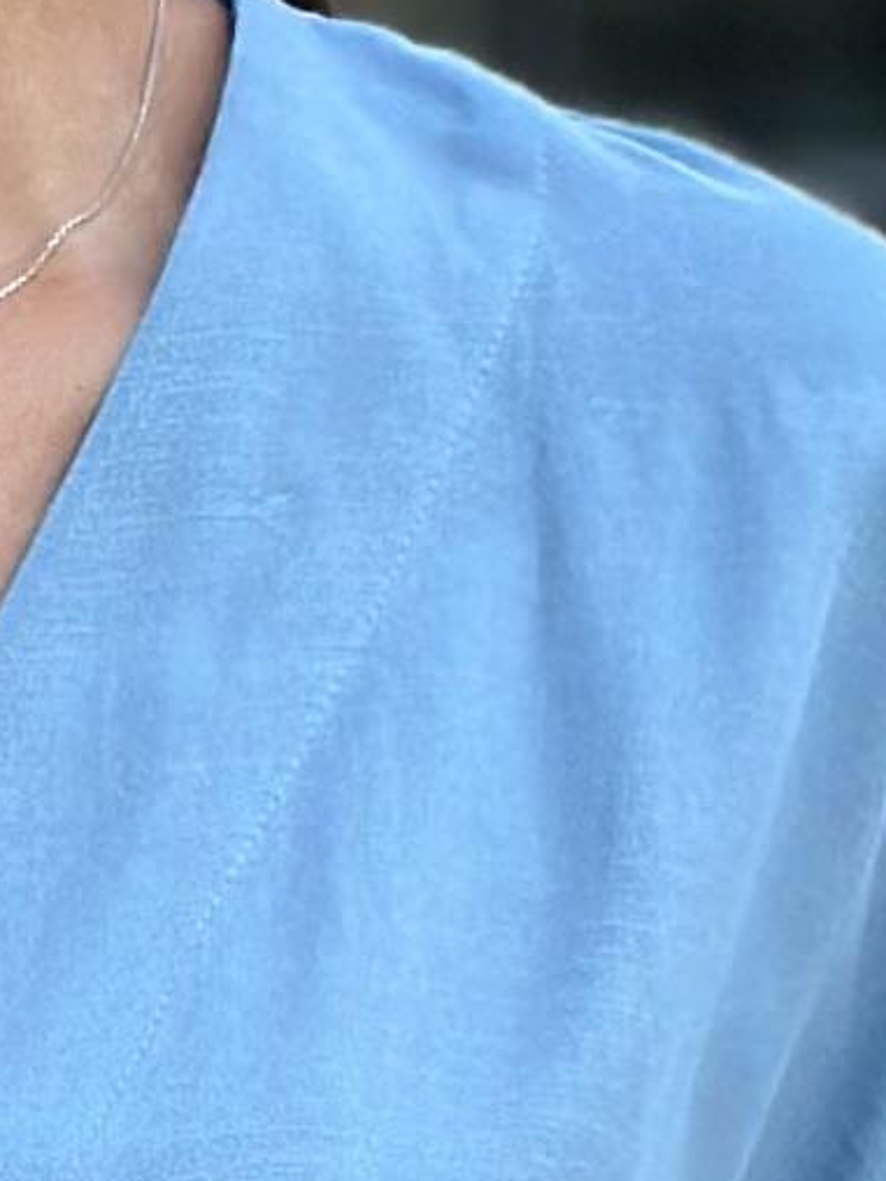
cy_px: 1104
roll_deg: -1.4
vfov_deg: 5.2
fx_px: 13002
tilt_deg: -1.8
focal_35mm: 381
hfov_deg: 3.9
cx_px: -179
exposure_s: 1/242
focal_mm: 6.86
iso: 80
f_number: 1.78
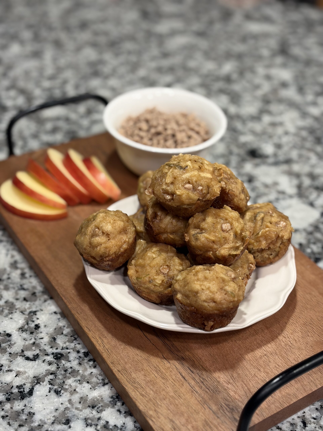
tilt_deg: -37.7
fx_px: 647
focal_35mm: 52
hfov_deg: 28.0
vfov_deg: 36.8
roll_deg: -3.4
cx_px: 162
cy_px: 216
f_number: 1.6
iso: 64
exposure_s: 1/60
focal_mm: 5.96
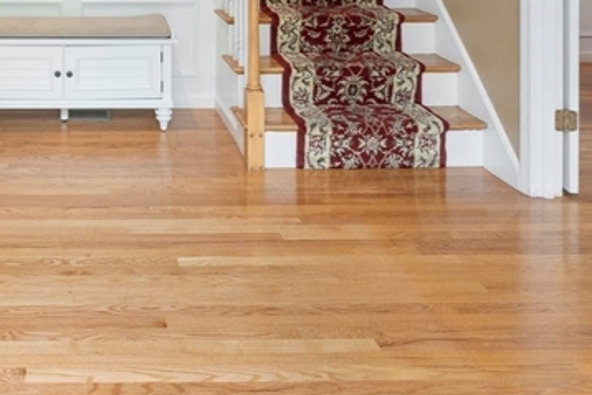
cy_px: -85
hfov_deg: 43.7
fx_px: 696
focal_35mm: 42
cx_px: 111
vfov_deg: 27.6
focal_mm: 14.8
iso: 250
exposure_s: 1/1.67
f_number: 7.1
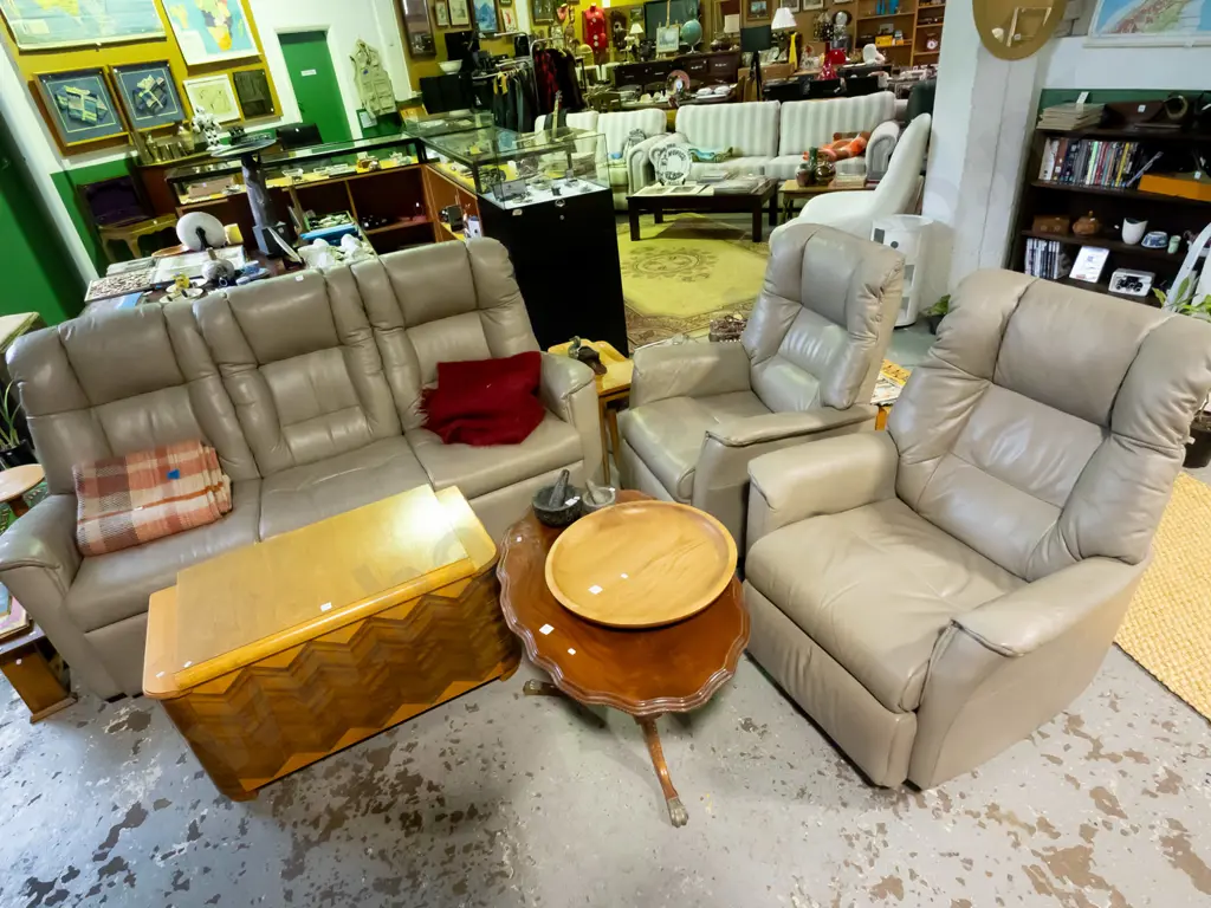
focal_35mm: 18
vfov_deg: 71.6
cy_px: 454
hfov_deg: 87.8
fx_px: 630
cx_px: 606
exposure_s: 1/60
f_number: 5.6
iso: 6400
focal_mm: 9
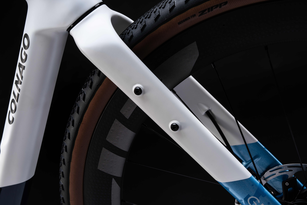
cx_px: 154
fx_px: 469
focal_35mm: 55
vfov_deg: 24.6
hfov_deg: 36.2
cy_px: 102
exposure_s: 1/160
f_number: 16
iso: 100
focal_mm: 55
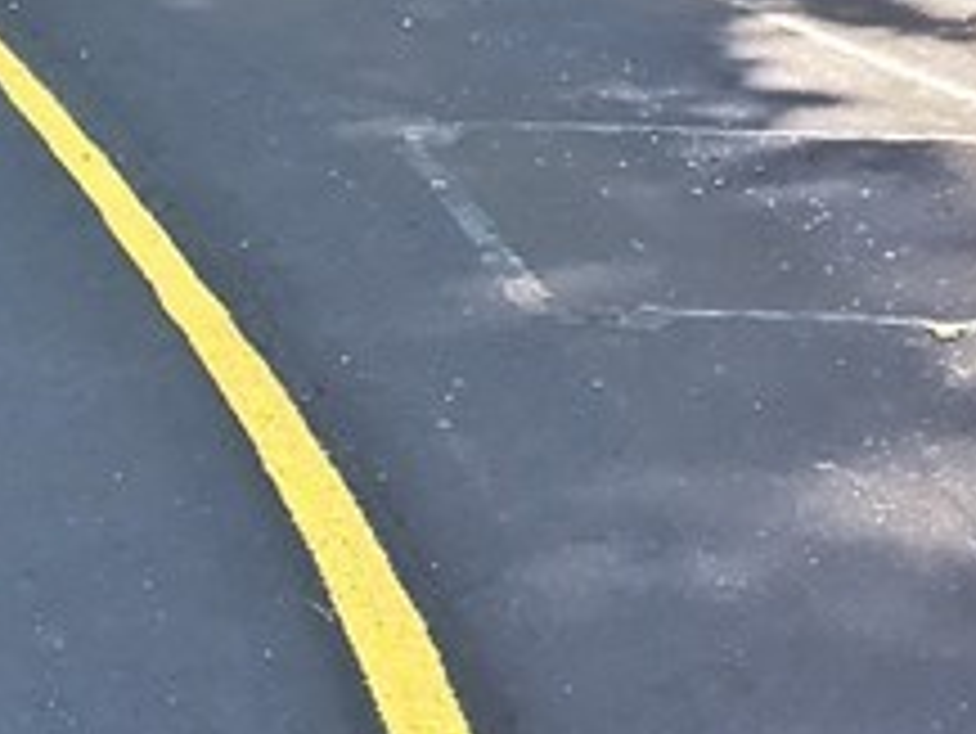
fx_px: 3865
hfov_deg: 13.7
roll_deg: -3.4
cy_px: -194
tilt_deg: +1.9
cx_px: -364
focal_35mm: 137
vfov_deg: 10.6
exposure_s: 1/188
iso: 25
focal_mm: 4.15
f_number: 2.2
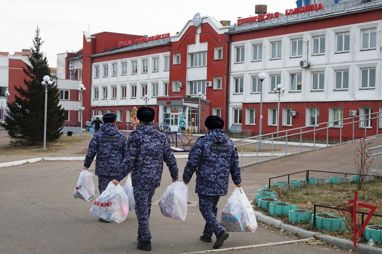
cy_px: 127
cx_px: 191
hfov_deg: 36.9
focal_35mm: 54
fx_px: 573
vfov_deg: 25.1
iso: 100
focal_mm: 36
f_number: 5
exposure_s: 1/200
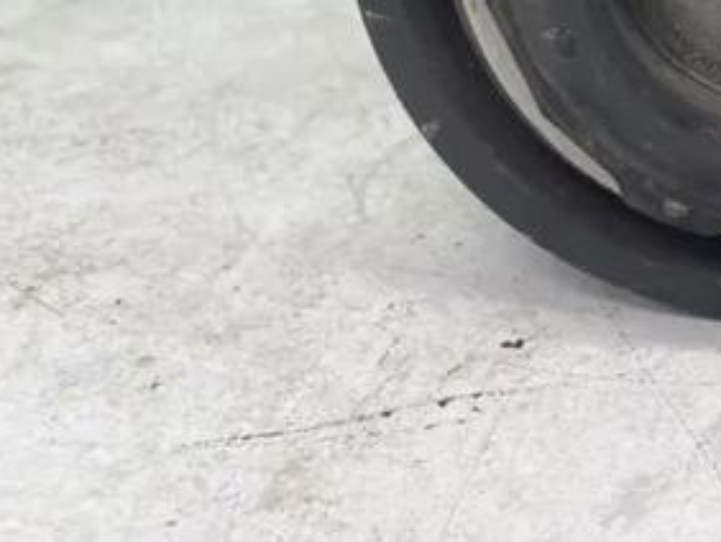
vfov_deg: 23.3
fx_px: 1230
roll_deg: -0.1
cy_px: -61
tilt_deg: -17.2
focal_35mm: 59
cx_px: 795
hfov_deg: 29.4
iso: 125
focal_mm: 4.2
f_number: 1.6
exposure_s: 1/100
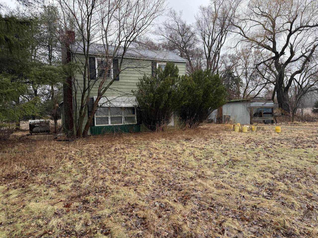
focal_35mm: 24
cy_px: 119
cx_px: 159
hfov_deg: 71.6
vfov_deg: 56.8
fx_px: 220
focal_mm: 6.76
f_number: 1.78
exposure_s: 1/521
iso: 100
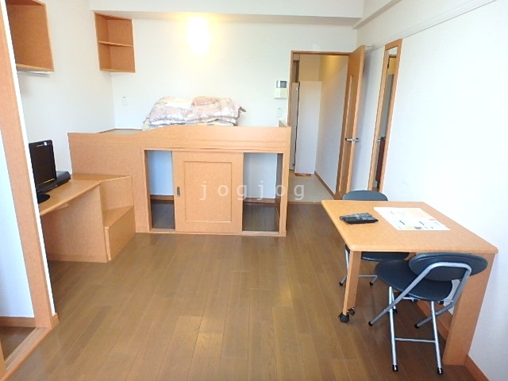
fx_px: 308
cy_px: 190
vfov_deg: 63.4
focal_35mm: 21
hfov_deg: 79.0
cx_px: 254
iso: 400
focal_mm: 3.7
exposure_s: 1/30
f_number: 3.5
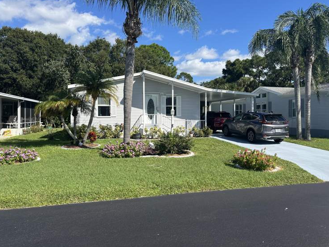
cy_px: 114
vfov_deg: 53.0
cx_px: 175
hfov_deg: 67.2
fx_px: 247
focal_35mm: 26
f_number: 1.78
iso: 80
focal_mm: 6.86
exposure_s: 1/4348
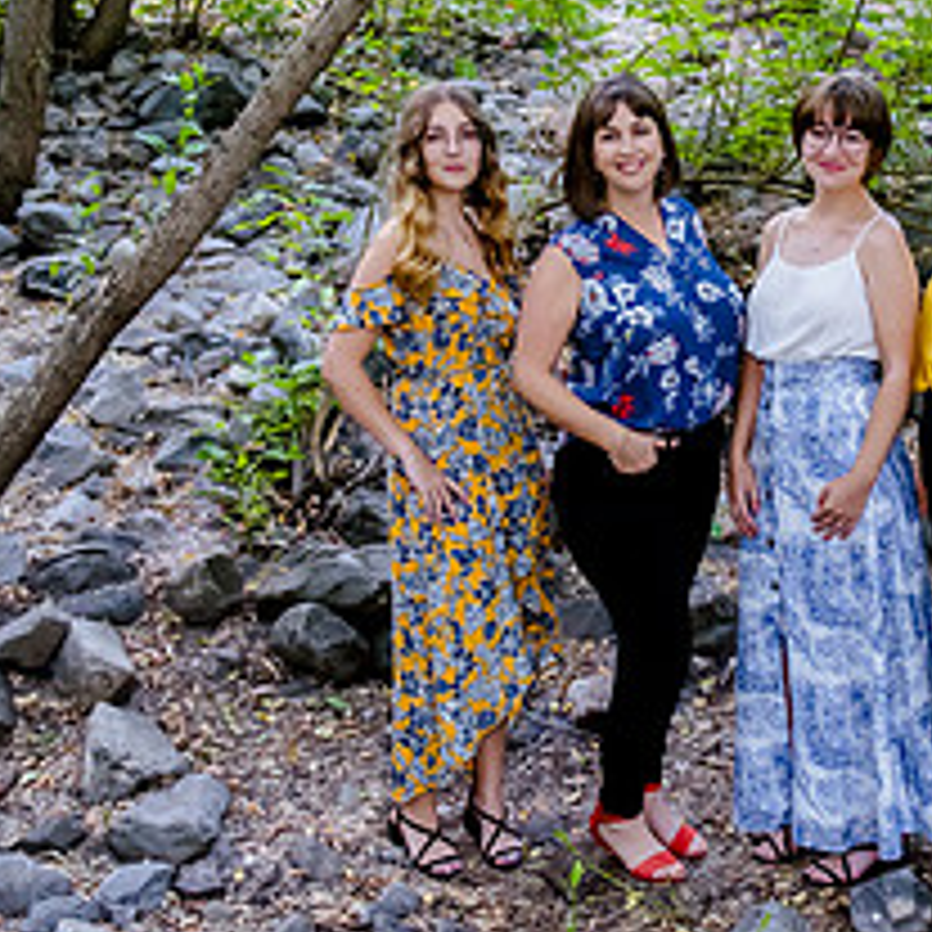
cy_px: 307
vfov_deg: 22.1
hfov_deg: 22.0
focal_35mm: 78
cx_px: 675
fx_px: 2376
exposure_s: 1/100
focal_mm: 29
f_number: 2.8
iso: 2500
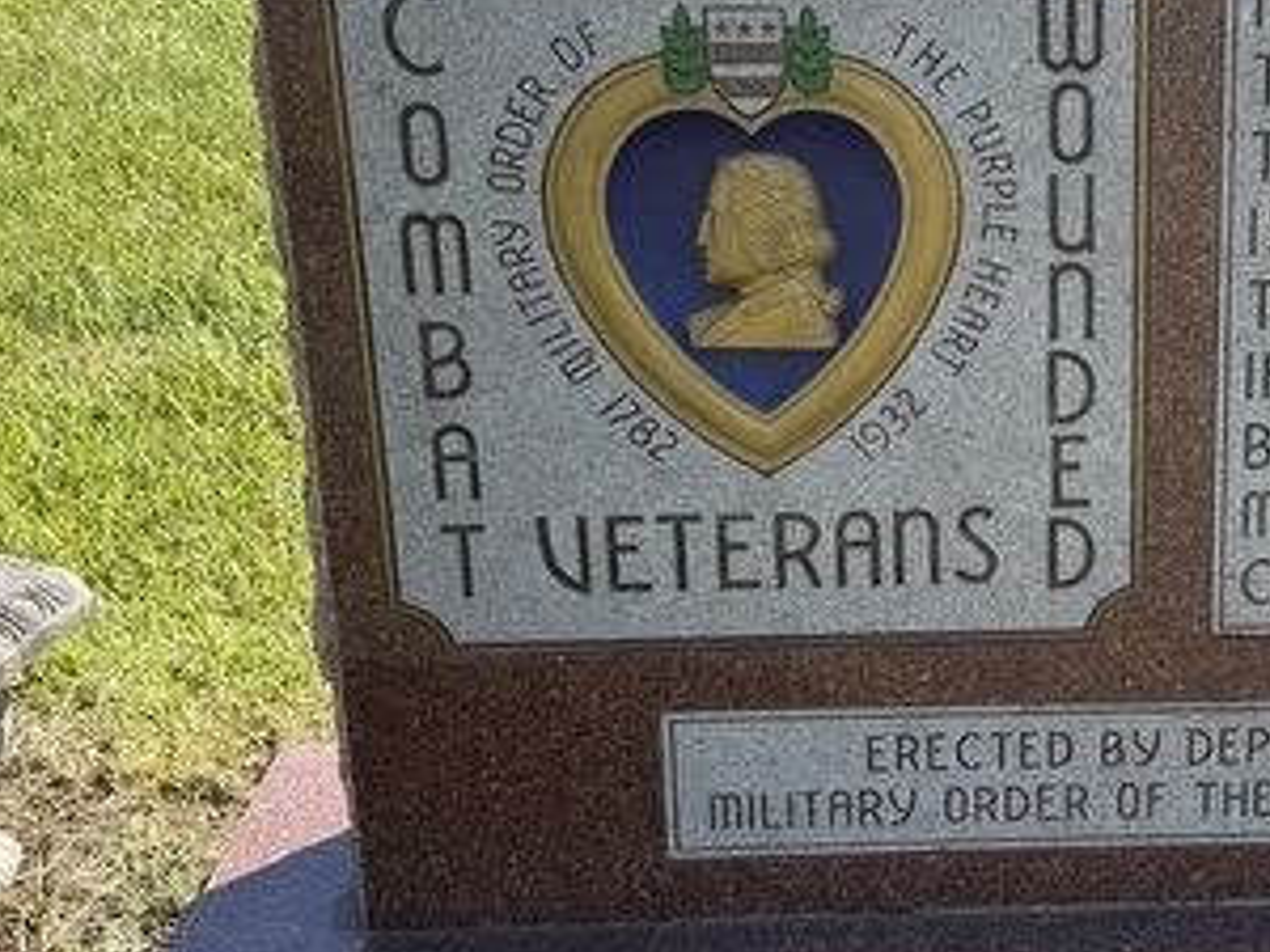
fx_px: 2348
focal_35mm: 64
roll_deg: -1.6
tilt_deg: -22.3
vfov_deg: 22.9
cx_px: 1118
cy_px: 334
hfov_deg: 29.2
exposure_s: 1/1464
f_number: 1.78
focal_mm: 6.76
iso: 80
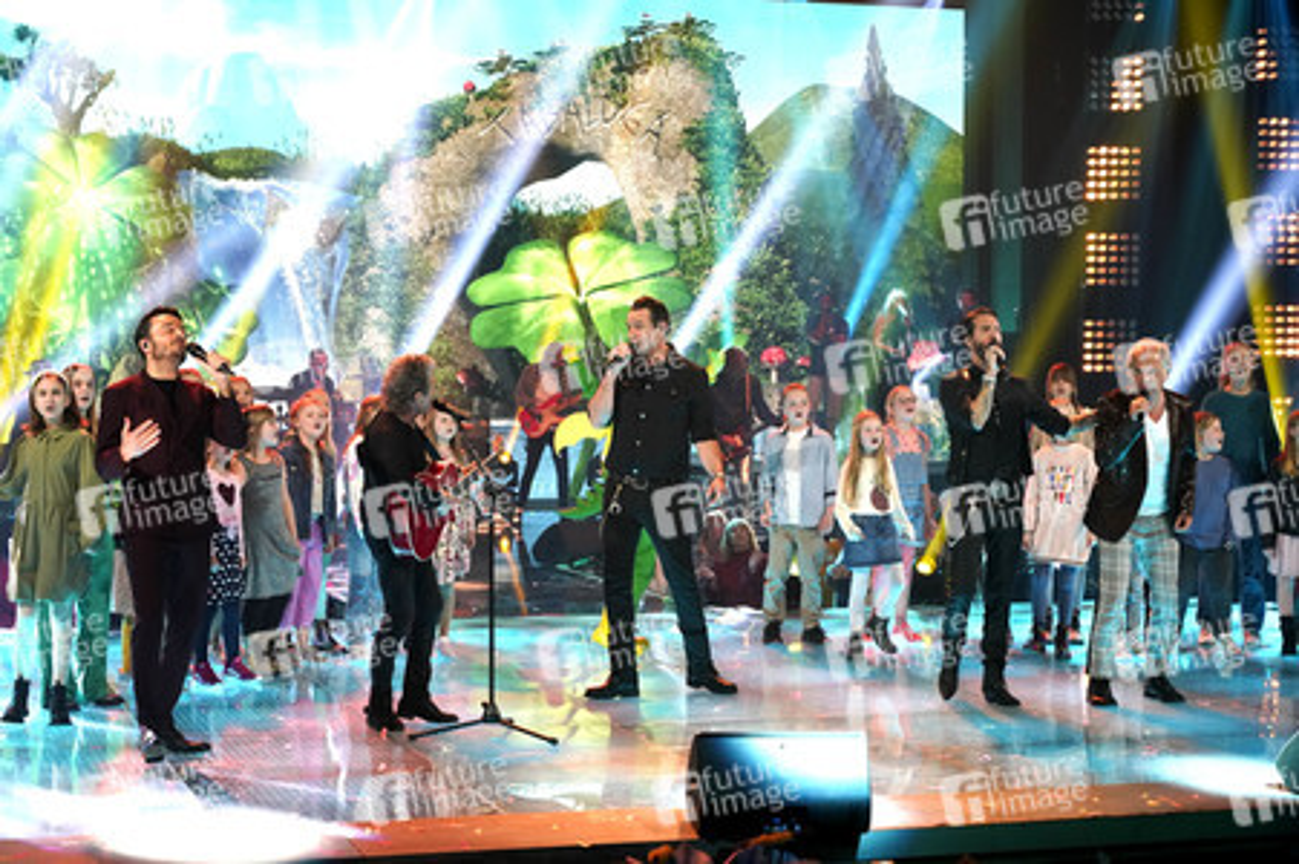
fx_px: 2272
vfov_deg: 21.5
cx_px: 650
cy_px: 432
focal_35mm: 63
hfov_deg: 31.9
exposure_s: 1/160
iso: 3200
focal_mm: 63
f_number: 5.6
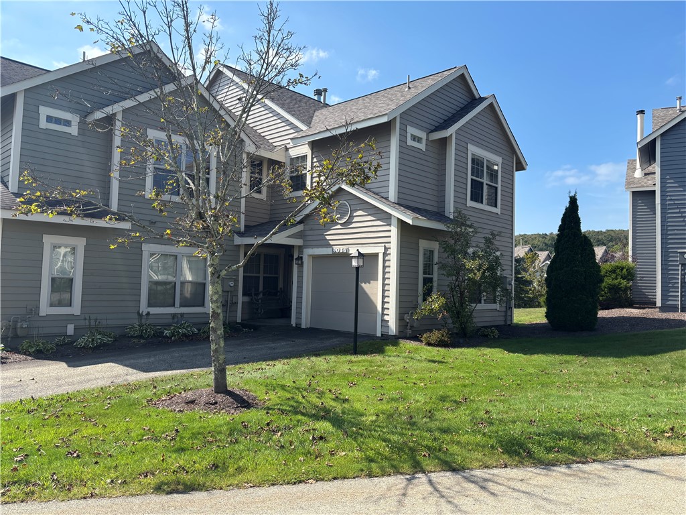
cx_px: 343
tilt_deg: +2.7
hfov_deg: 67.3
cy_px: 258
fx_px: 515
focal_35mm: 26
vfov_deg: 53.1
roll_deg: -2.0
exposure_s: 1/1984
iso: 50
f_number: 1.6
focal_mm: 5.96
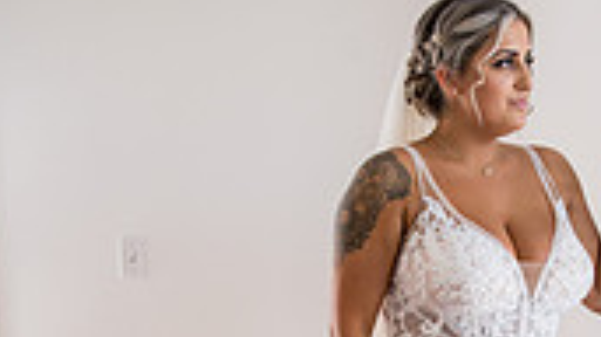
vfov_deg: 16.7
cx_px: 453
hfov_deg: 31.3
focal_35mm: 66
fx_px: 1051
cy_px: 495
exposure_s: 1/320
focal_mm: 24
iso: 640
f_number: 4
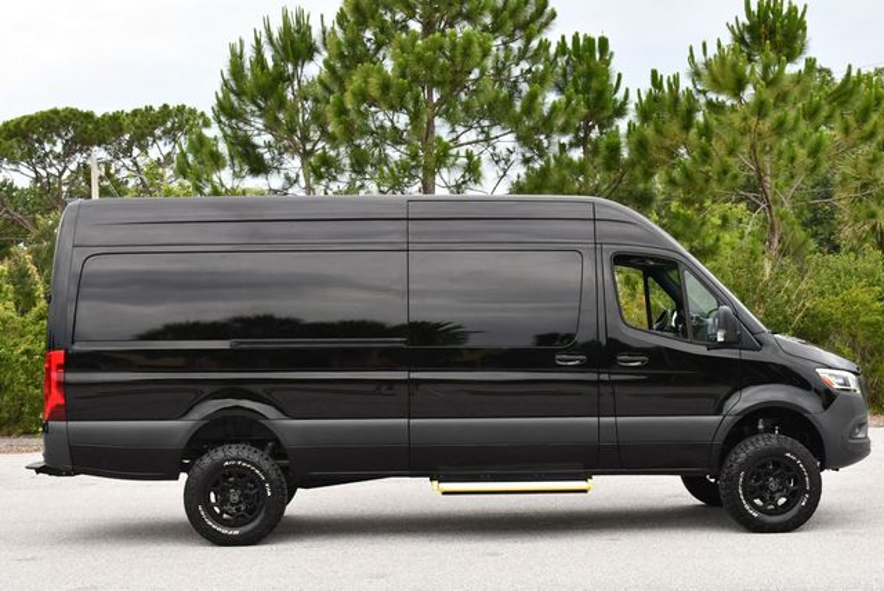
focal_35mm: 56
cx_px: 442
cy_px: 296
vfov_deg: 24.2
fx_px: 1376
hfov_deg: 35.6
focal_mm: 28
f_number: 5.6
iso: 360
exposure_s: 1/250
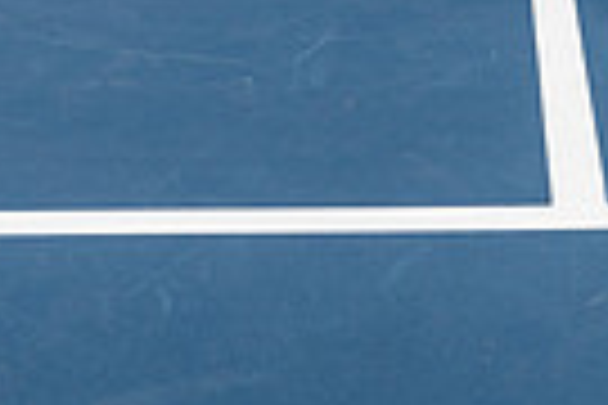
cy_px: -558
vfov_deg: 10.2
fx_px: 1976
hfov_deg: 17.4
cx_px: 459
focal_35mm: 117
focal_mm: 35
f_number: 5.6
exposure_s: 1/250
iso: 100
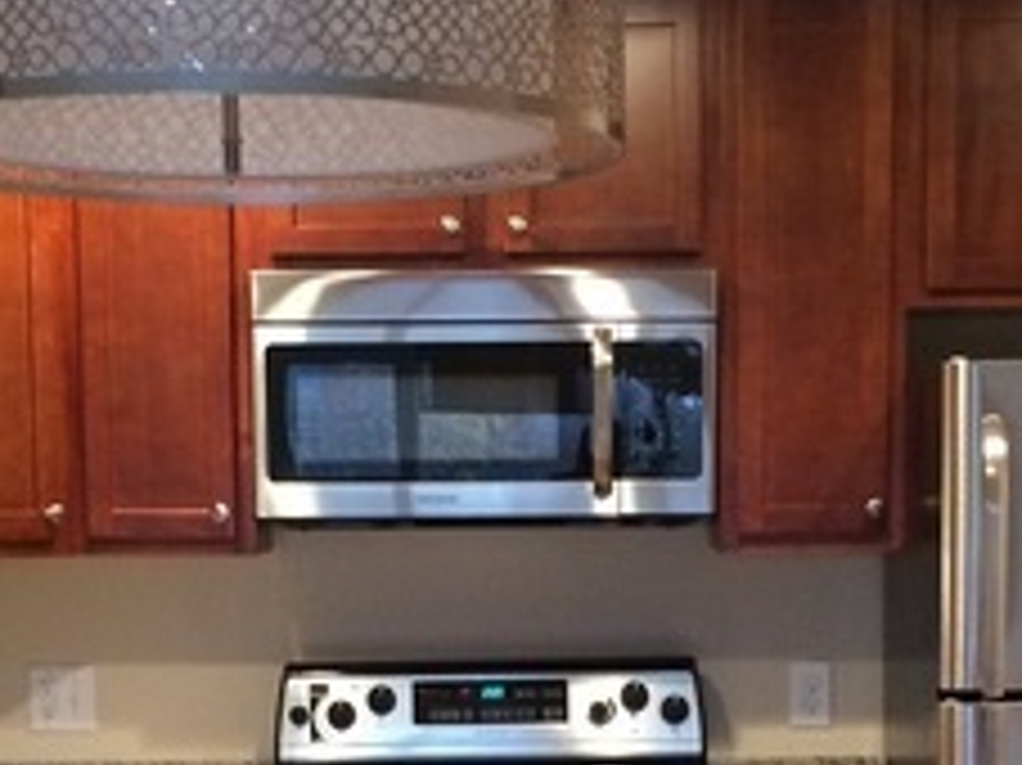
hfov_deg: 22.3
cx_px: 547
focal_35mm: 88
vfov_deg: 16.3
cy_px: 819
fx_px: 2597
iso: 250
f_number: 2.2
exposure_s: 1/30
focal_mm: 4.12
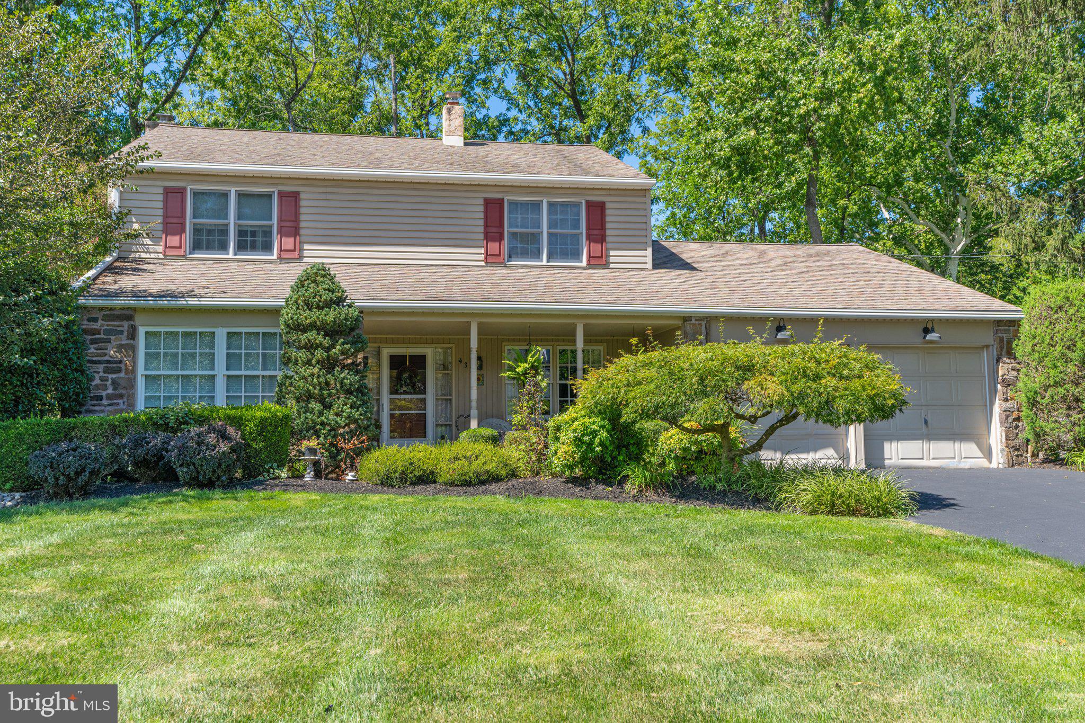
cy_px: 362
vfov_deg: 40.0
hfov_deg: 57.2
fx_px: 994
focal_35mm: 33
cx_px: 542
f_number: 8
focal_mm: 33
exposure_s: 1/320
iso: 320
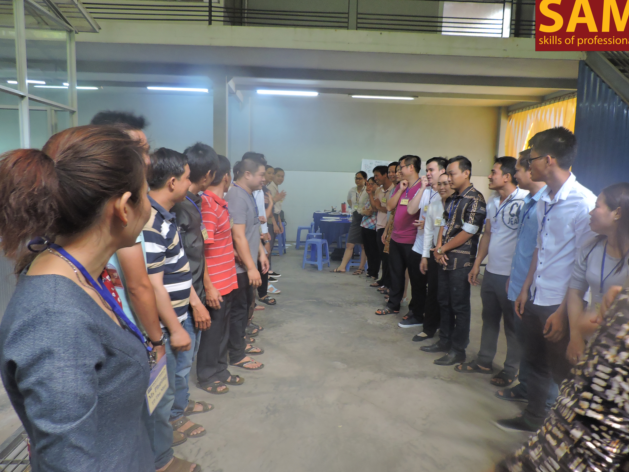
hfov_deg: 69.4
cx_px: 317
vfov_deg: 54.9
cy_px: 238
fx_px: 454
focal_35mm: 25
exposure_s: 1/30
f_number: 3
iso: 400
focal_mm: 4.3
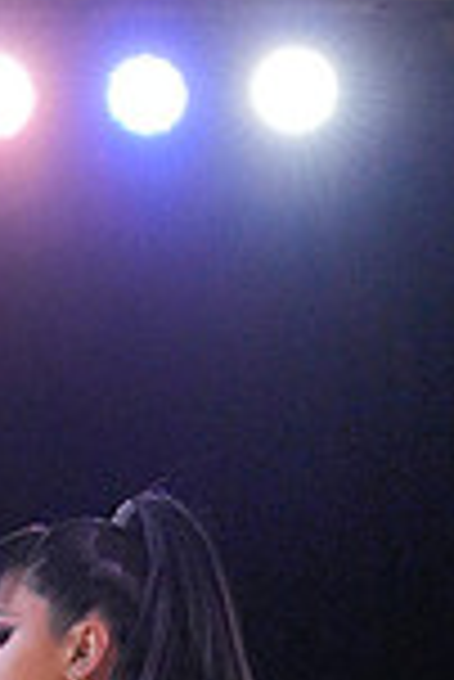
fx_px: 8832
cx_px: 214
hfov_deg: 2.9
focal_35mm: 468
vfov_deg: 4.4
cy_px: 1126
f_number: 7.1
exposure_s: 1/500
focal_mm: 122
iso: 6400
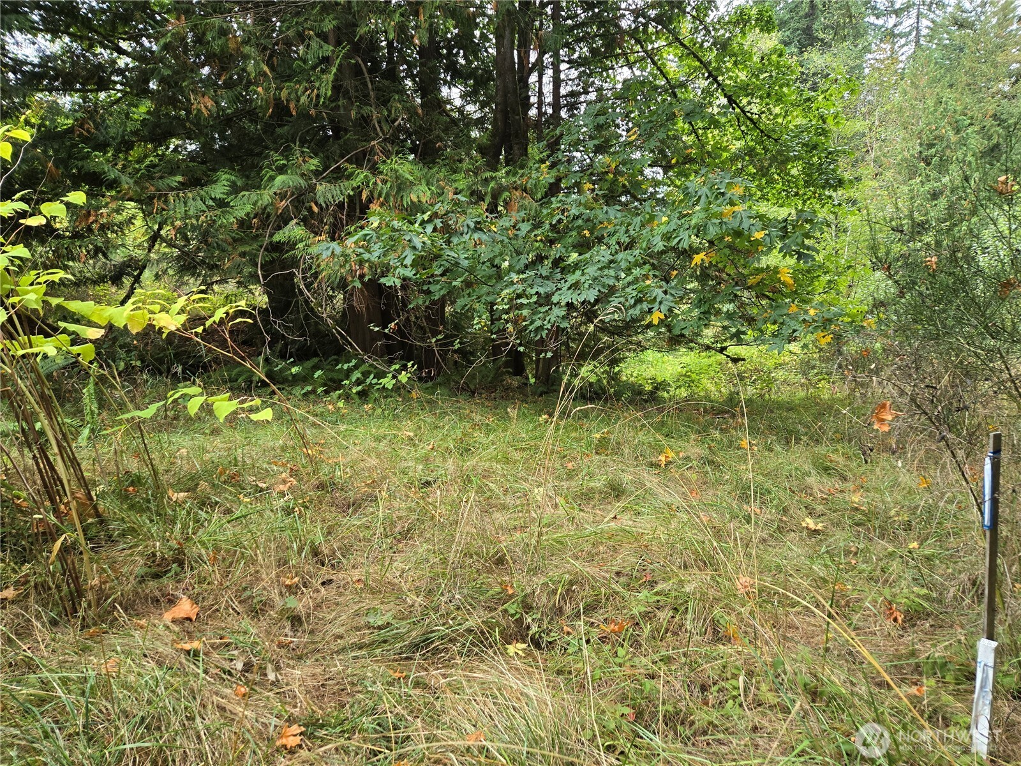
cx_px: 510
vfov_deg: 58.9
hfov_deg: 73.9
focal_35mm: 23
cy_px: 383
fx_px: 678
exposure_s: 1/120
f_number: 1.8
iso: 250
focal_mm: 5.4
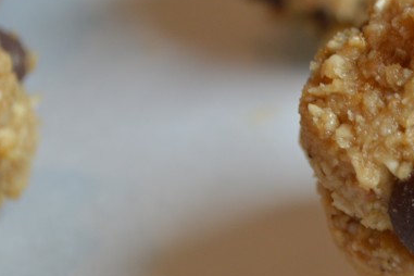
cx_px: 517
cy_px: 112
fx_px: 1667
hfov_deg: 13.7
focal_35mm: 145
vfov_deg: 9.5
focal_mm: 36
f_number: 6.3
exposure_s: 1/60
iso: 400
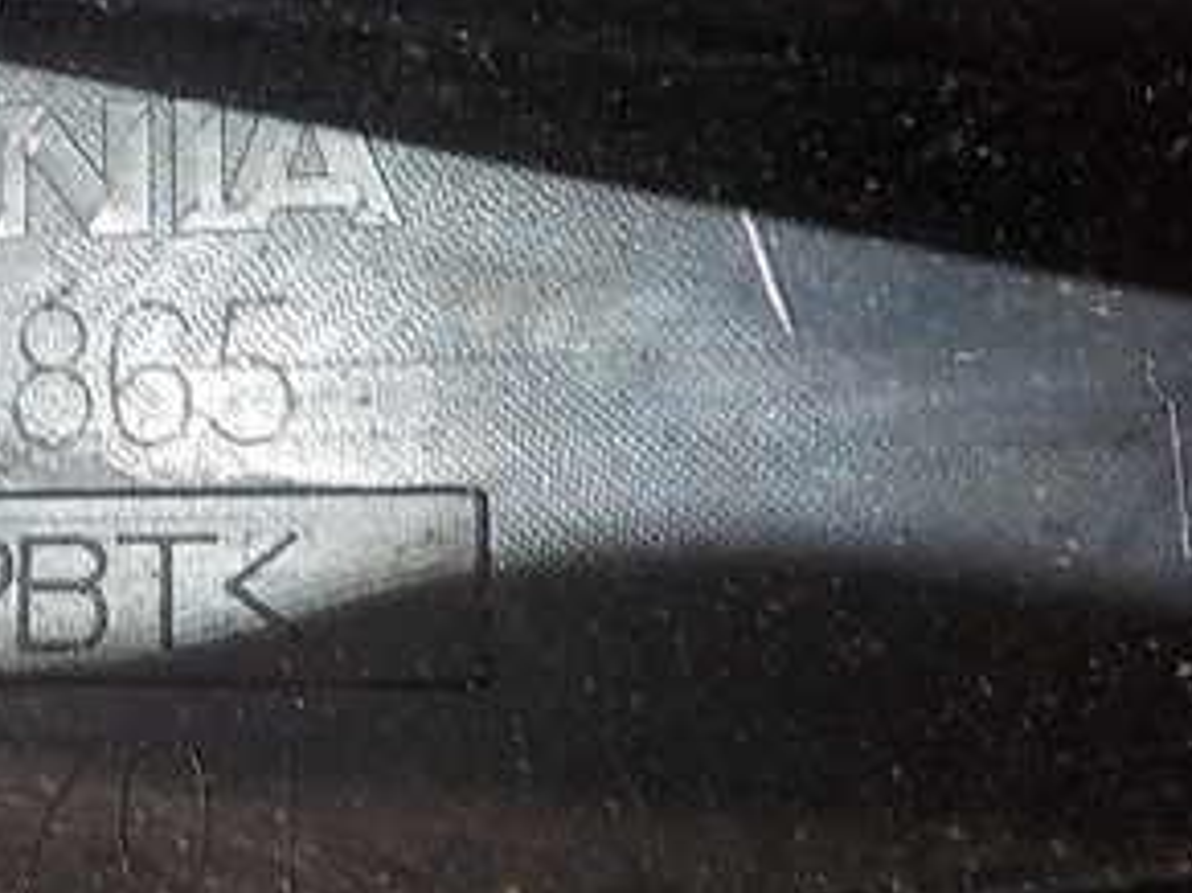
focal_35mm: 66
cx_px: -25
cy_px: 283
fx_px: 2272
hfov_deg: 27.6
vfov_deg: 22.1
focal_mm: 4.1
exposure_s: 1/15
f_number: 3.3
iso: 400
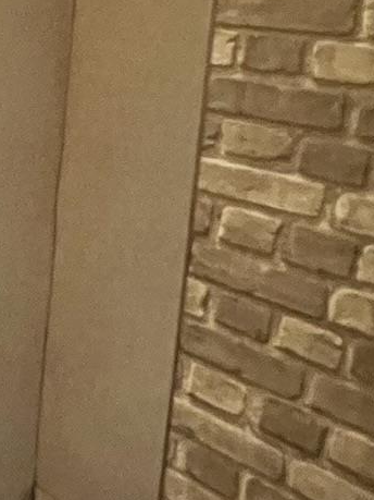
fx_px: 836
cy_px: 110
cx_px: -423
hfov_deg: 16.8
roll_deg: +2.1
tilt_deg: -10.4
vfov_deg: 32.5
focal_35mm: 58
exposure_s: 1/60
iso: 800
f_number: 1.8
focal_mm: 1.57
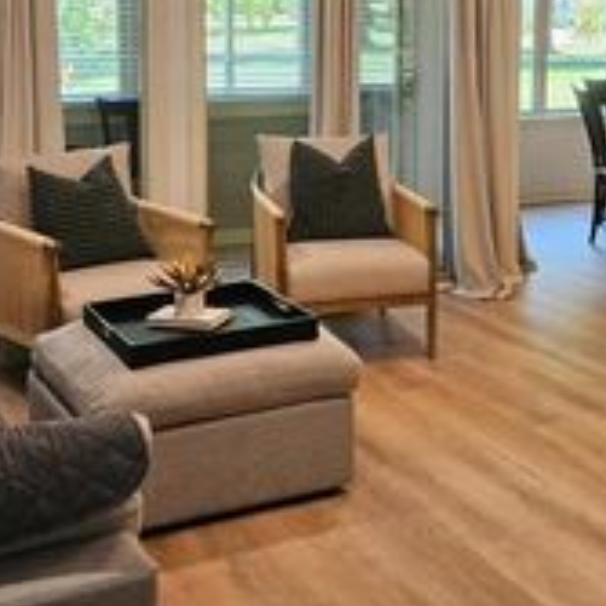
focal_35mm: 61
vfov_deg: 27.5
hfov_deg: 28.0
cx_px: 406
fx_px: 1208
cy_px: 100
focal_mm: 5.4
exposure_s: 1/120
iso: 160
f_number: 1.8
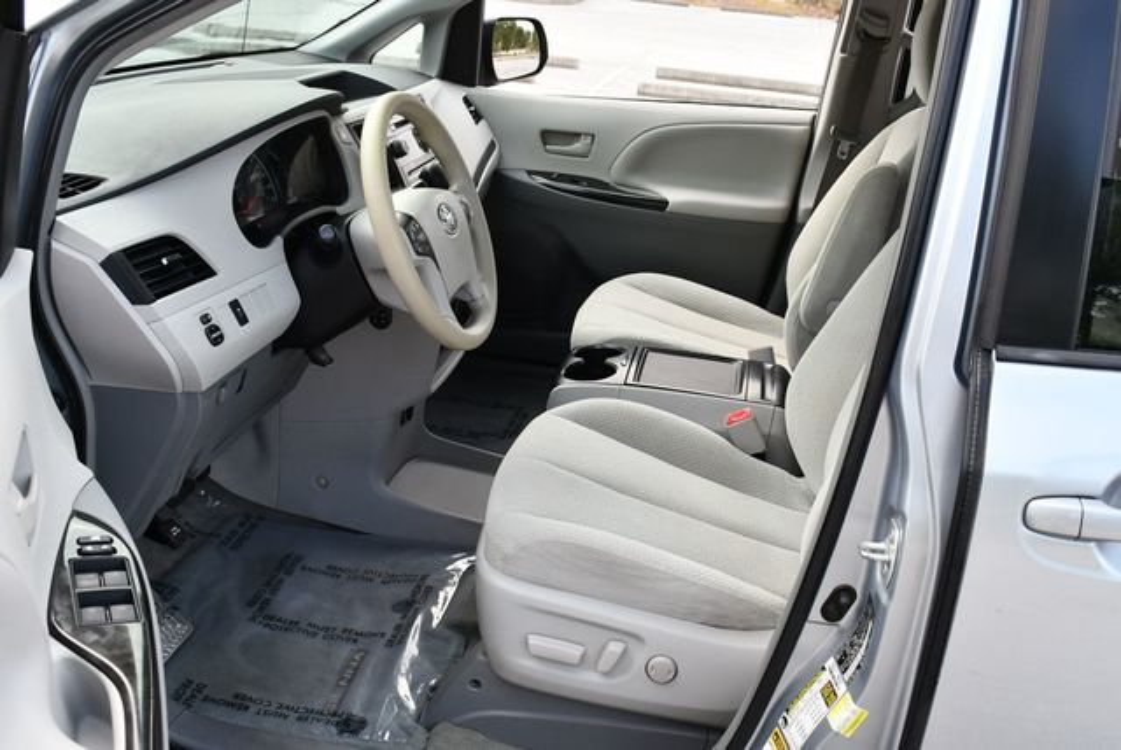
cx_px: 560
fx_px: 1122
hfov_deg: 53.1
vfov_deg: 36.9
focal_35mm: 36
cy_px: 375
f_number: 5.6
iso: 400
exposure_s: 1/250
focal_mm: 18
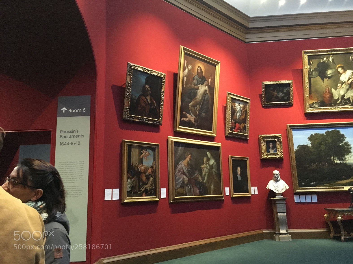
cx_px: 176
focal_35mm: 29
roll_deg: +1.8
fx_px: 296
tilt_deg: +12.5
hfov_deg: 61.7
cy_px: 132
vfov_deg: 48.2
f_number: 2.2
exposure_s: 1/17
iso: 250
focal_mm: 4.15
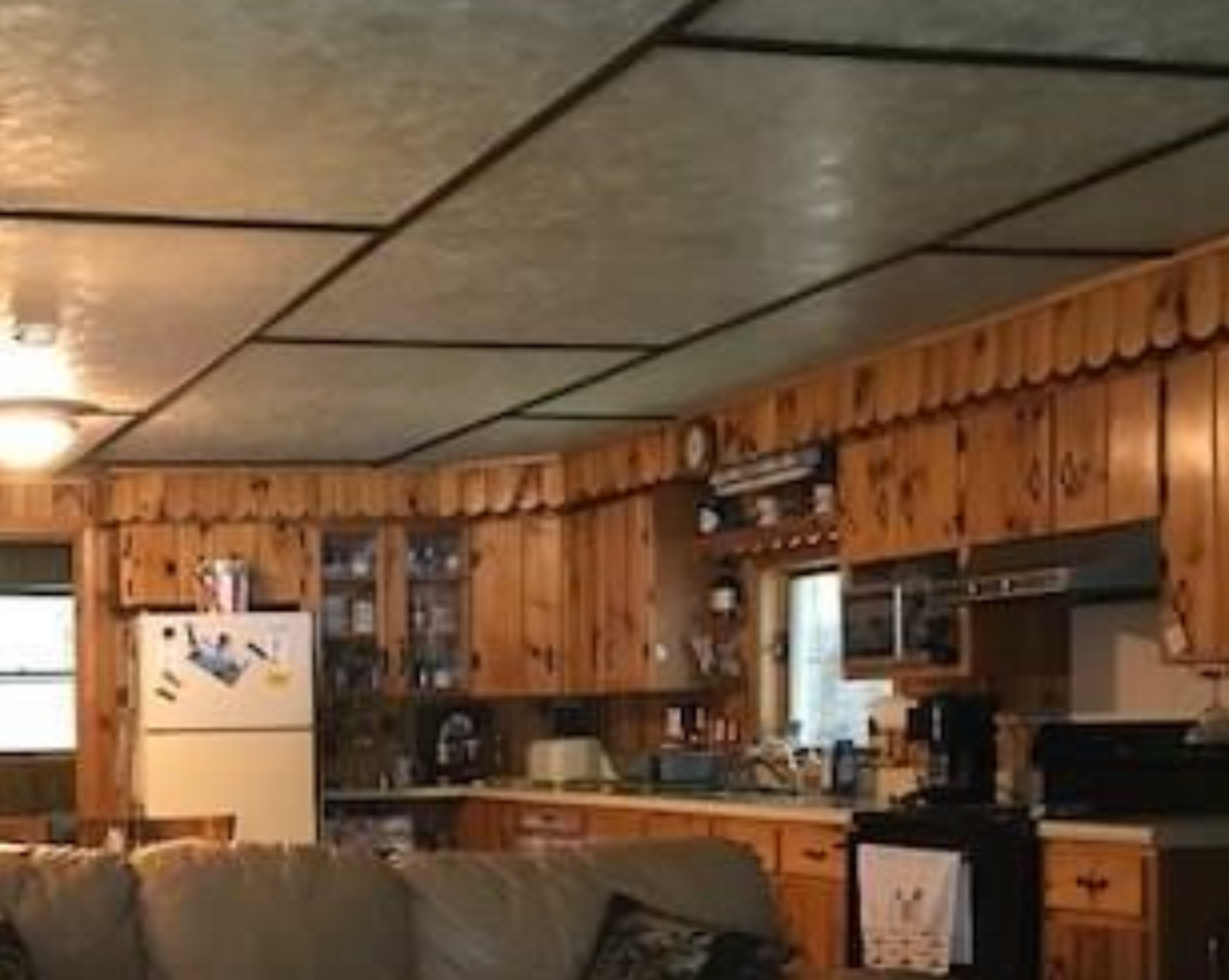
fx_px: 2071
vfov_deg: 26.0
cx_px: 116
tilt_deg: -2.7
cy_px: 836
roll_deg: +0.2
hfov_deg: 31.5
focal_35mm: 57
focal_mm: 3.99
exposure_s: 1/7
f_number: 1.8
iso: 100
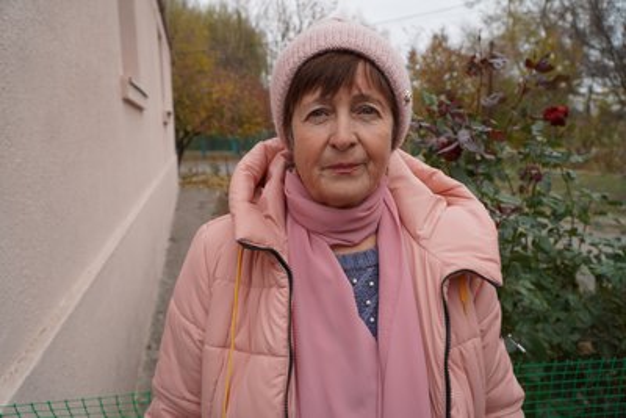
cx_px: 313
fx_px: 470
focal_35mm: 27
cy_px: 209
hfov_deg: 67.4
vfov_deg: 48.0
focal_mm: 18
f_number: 4
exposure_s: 1/200
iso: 100
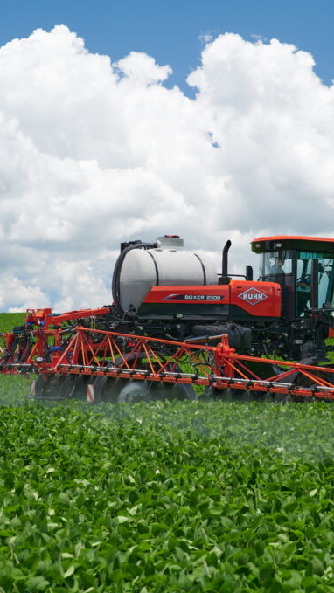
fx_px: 1244
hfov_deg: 15.3
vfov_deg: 26.8
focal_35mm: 79
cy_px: 296
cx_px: 226
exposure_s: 1/320
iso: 64
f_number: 4
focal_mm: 50
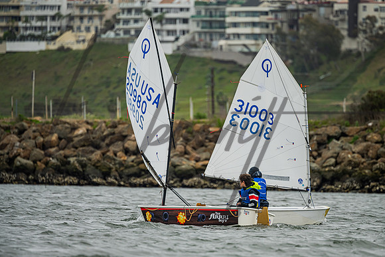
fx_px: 4901
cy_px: 137
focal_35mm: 458
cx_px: 220
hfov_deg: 4.5
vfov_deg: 3.0
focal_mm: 400
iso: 320
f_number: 5.6
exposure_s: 1/1250
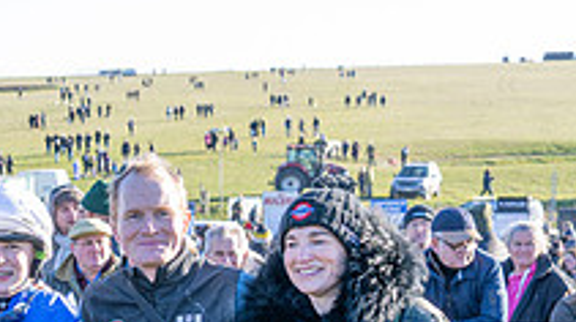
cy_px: 475
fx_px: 1998
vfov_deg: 9.0
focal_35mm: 131
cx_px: -135
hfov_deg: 15.7
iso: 400
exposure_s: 1/500
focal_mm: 39
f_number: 5
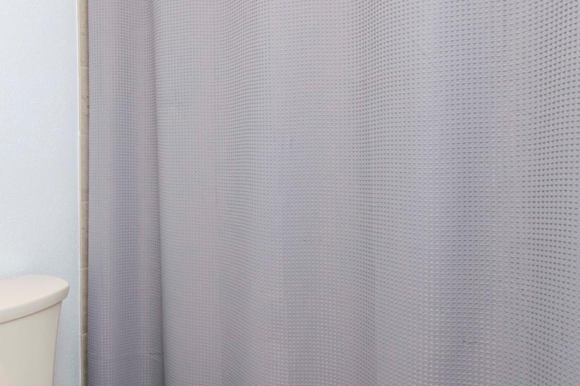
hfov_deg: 69.4
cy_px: 148
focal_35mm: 26
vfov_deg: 49.1
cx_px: 282
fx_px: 419
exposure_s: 1/200
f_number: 9
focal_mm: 10
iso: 500
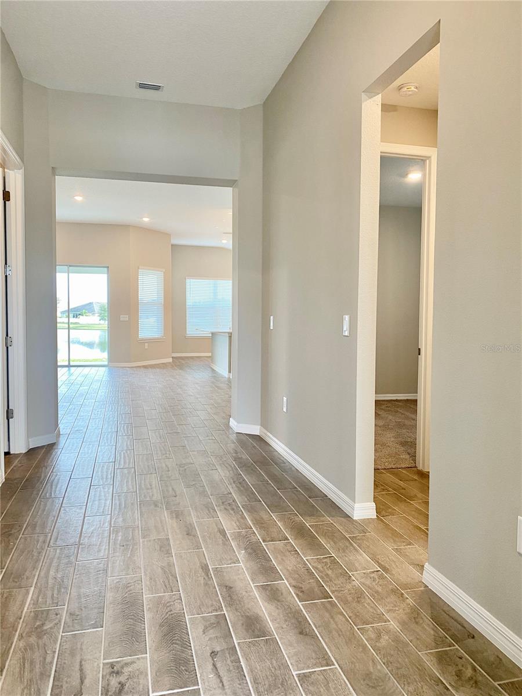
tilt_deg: -3.3
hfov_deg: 53.1
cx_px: 261
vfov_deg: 67.3
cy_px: 348
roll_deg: +0.1
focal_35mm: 26
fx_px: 523
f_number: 1.8
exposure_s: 1/60
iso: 80
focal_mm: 4.25
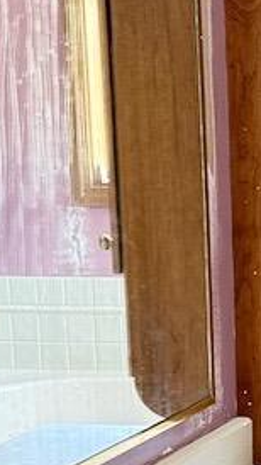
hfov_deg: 9.3
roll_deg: +0.2
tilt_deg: -7.2
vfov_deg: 17.6
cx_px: 524
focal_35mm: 122
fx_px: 1502
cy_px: 278
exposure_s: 1/60
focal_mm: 6.76
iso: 250
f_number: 1.78
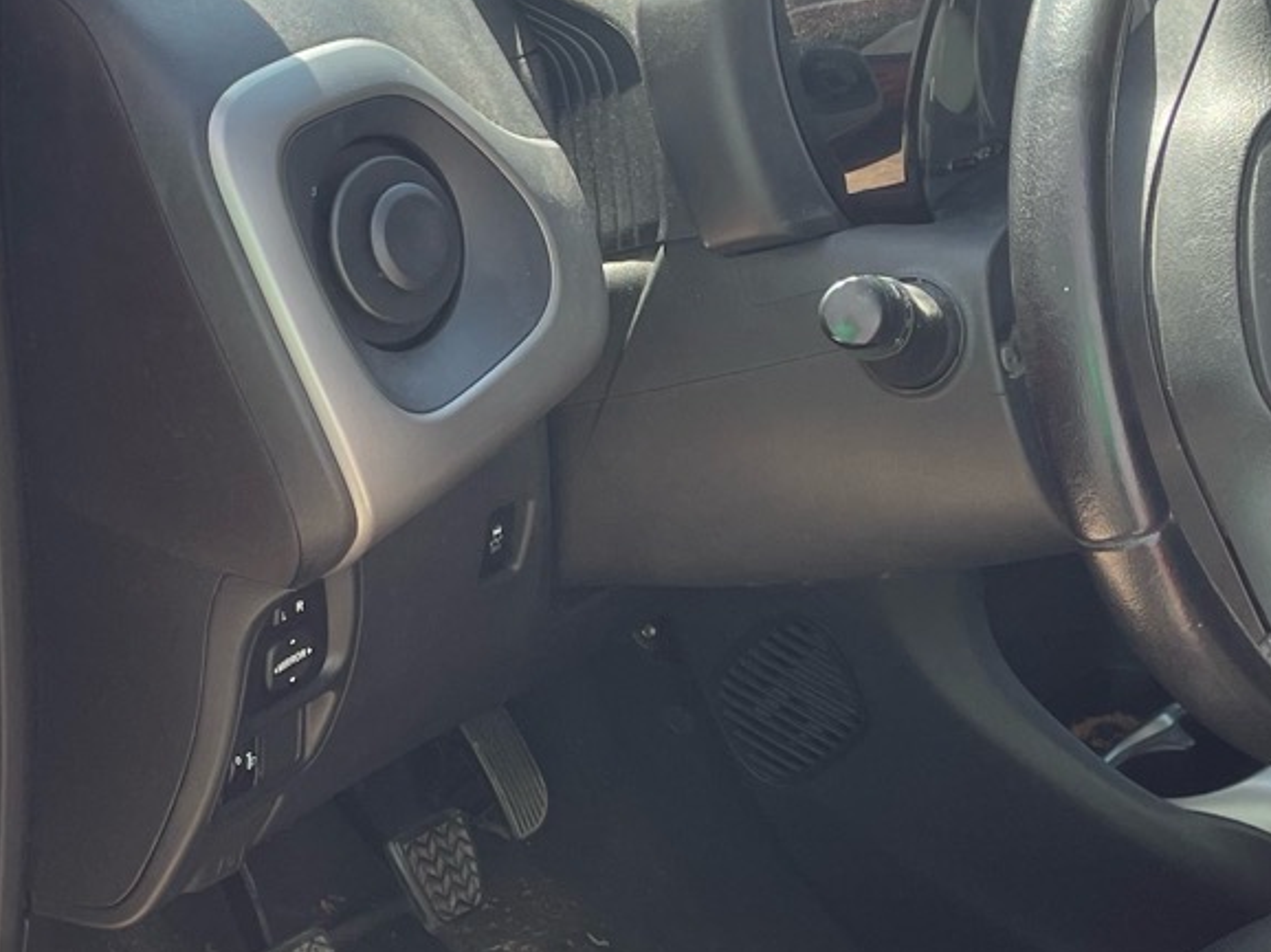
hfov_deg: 24.1
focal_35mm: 81
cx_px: 521
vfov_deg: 18.0
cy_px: 761
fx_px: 2973
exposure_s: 1/264
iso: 32
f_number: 1.6
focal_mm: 4.2
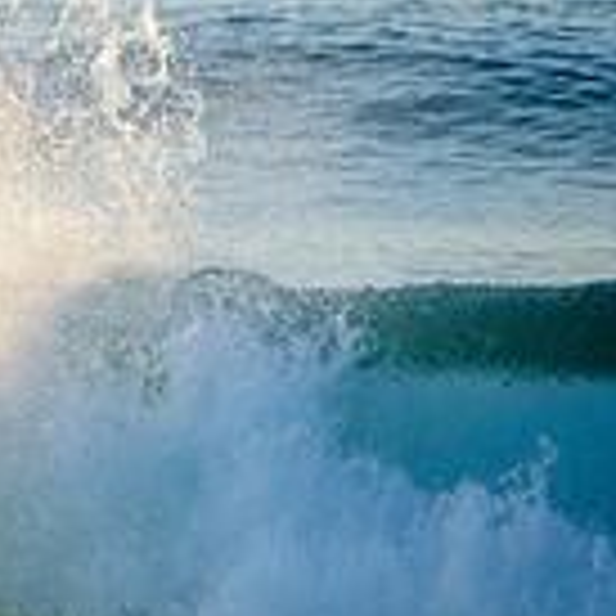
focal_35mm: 1798
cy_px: 286
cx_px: -585
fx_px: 36199
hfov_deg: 1.0
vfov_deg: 1.0
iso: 450
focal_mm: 500
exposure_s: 1/2000
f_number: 5.6
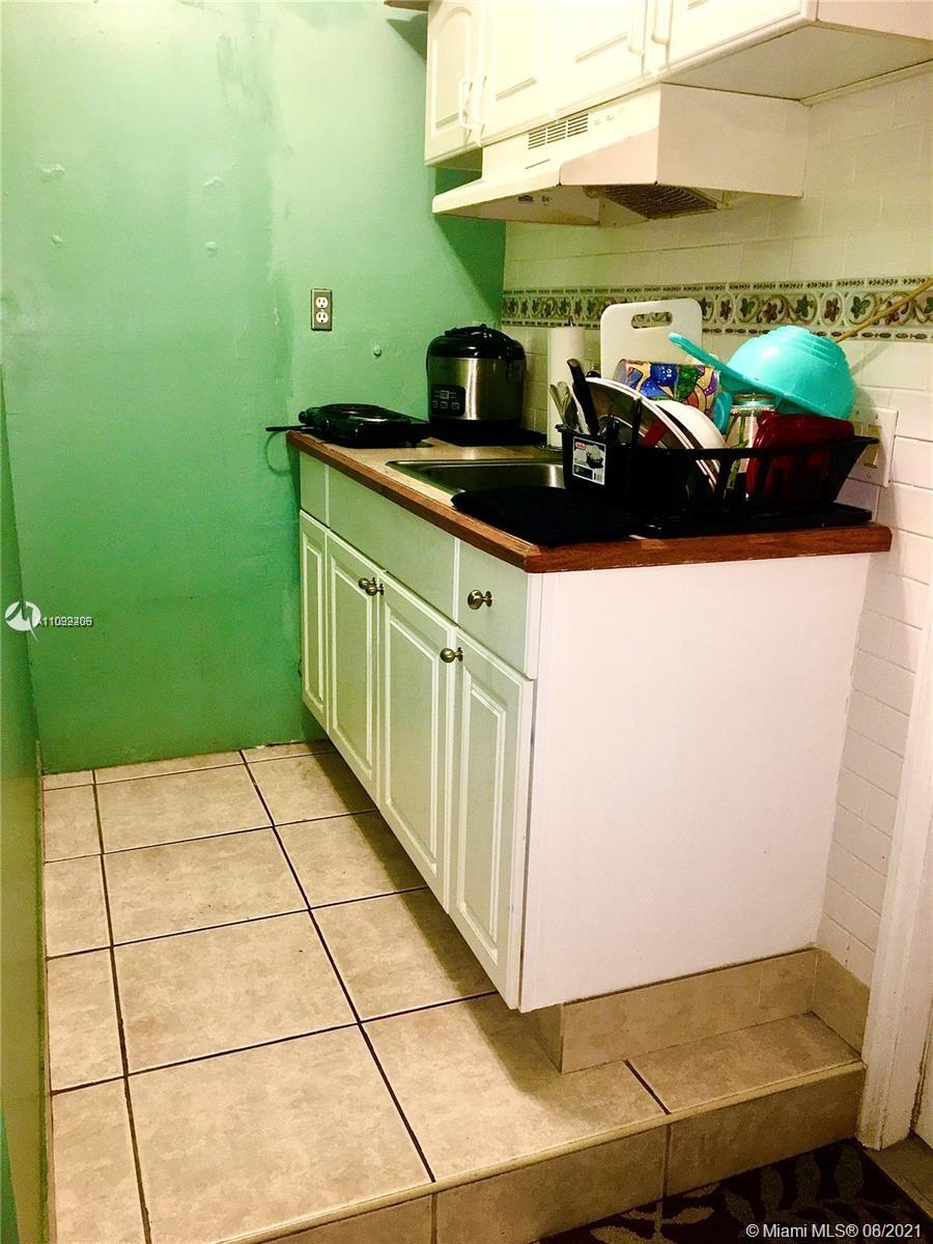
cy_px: 622
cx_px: 466
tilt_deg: -15.8
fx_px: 1042
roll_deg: -1.0
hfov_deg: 48.2
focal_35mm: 29
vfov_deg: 61.7
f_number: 2.2
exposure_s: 1/20
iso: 100
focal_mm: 4.15
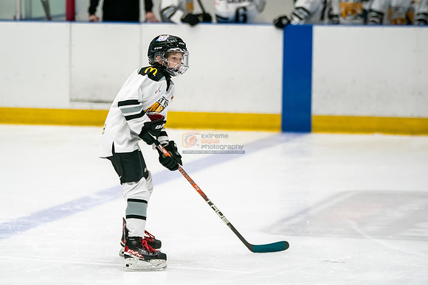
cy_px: 136
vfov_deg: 5.9
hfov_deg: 8.8
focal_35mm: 235
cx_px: 173
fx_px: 2794
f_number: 3.2
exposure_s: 1/1600
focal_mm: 197
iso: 3200
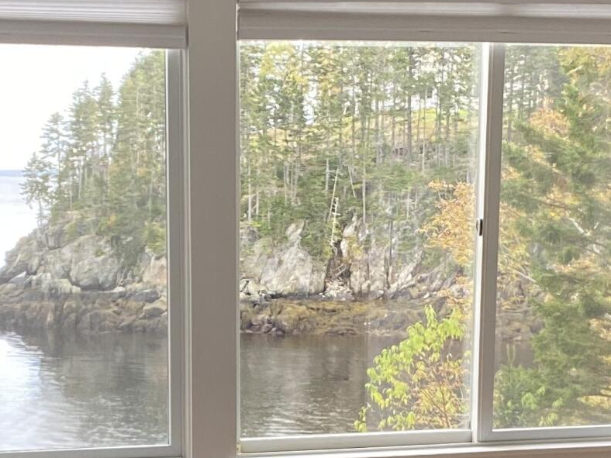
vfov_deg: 14.6
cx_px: 195
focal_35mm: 99
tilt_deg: -10.9
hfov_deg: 19.8
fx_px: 1747
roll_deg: +0.2
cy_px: 518
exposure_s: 1/108
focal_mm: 4.25
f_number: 1.8
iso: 125
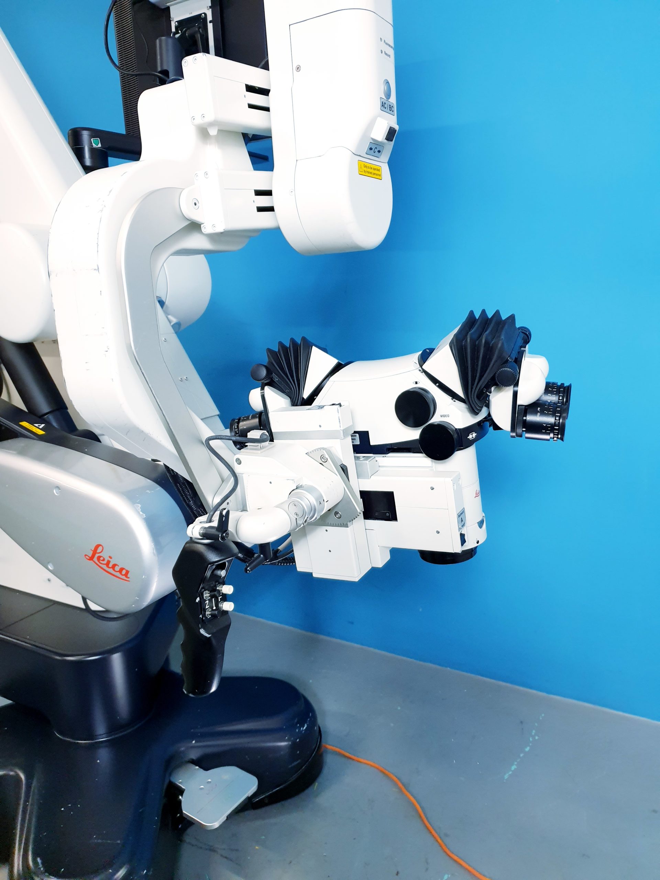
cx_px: 330
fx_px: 661
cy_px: 440
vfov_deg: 67.3
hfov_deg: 53.1
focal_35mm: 26
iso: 160
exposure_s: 1/50
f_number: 1.5
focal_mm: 4.3
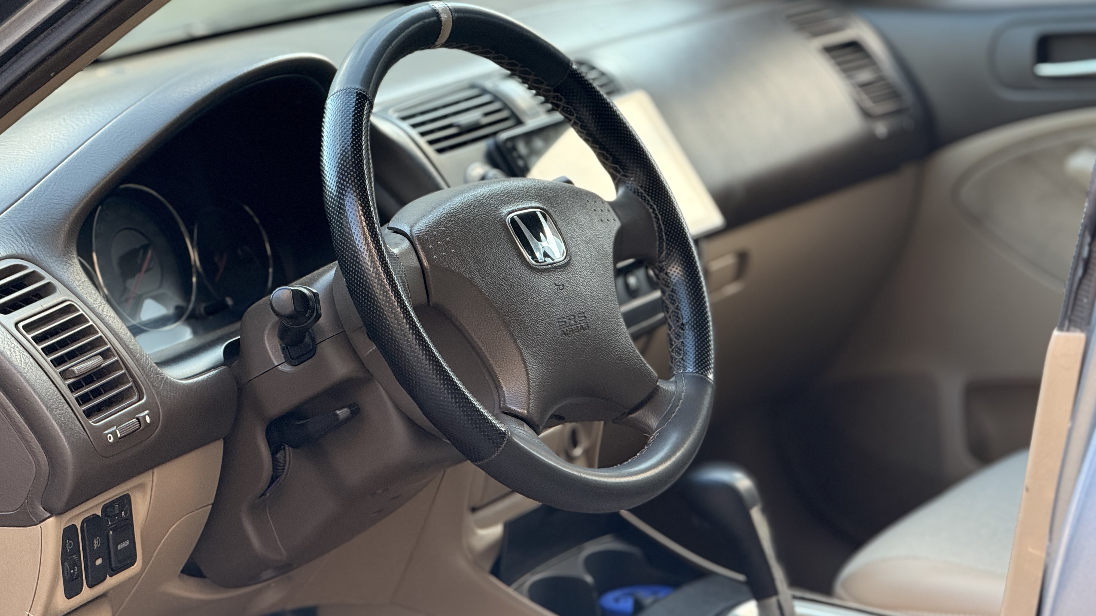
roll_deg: -0.7
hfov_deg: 16.4
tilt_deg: -10.0
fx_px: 3807
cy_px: 267
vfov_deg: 9.3
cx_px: 548
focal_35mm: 131
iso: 100
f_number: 2.8
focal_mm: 15.66
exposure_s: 1/99
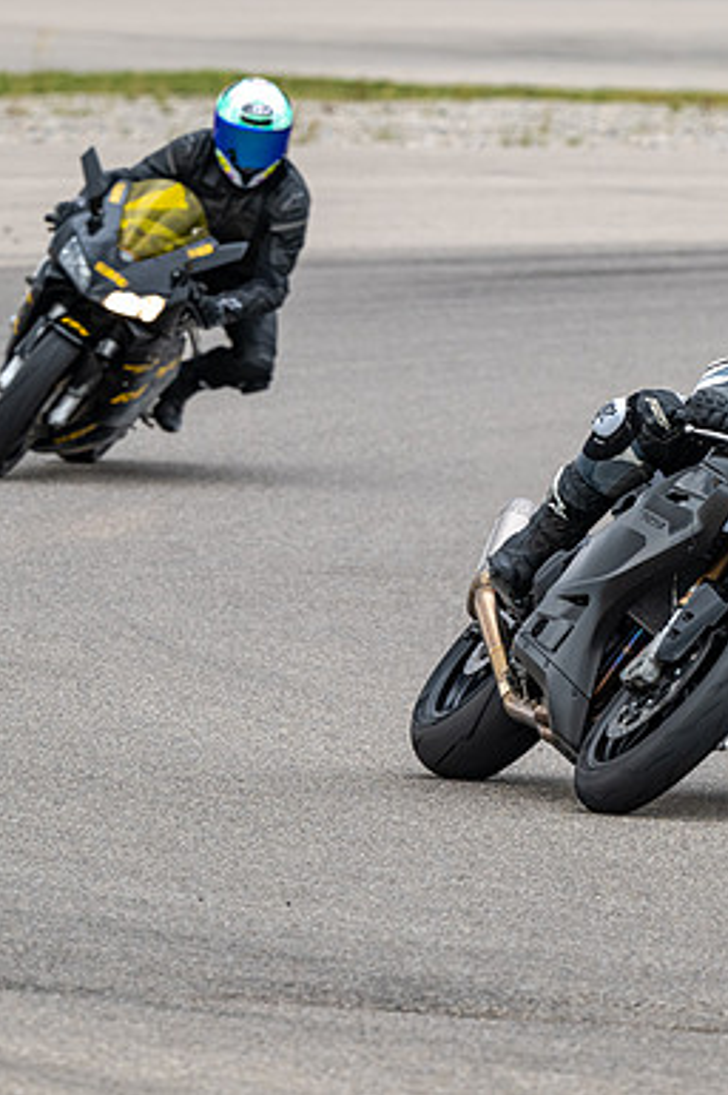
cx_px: 498
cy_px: 548
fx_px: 16044
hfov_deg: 2.6
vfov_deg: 3.9
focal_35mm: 528
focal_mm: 350
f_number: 9
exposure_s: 1/800
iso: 900
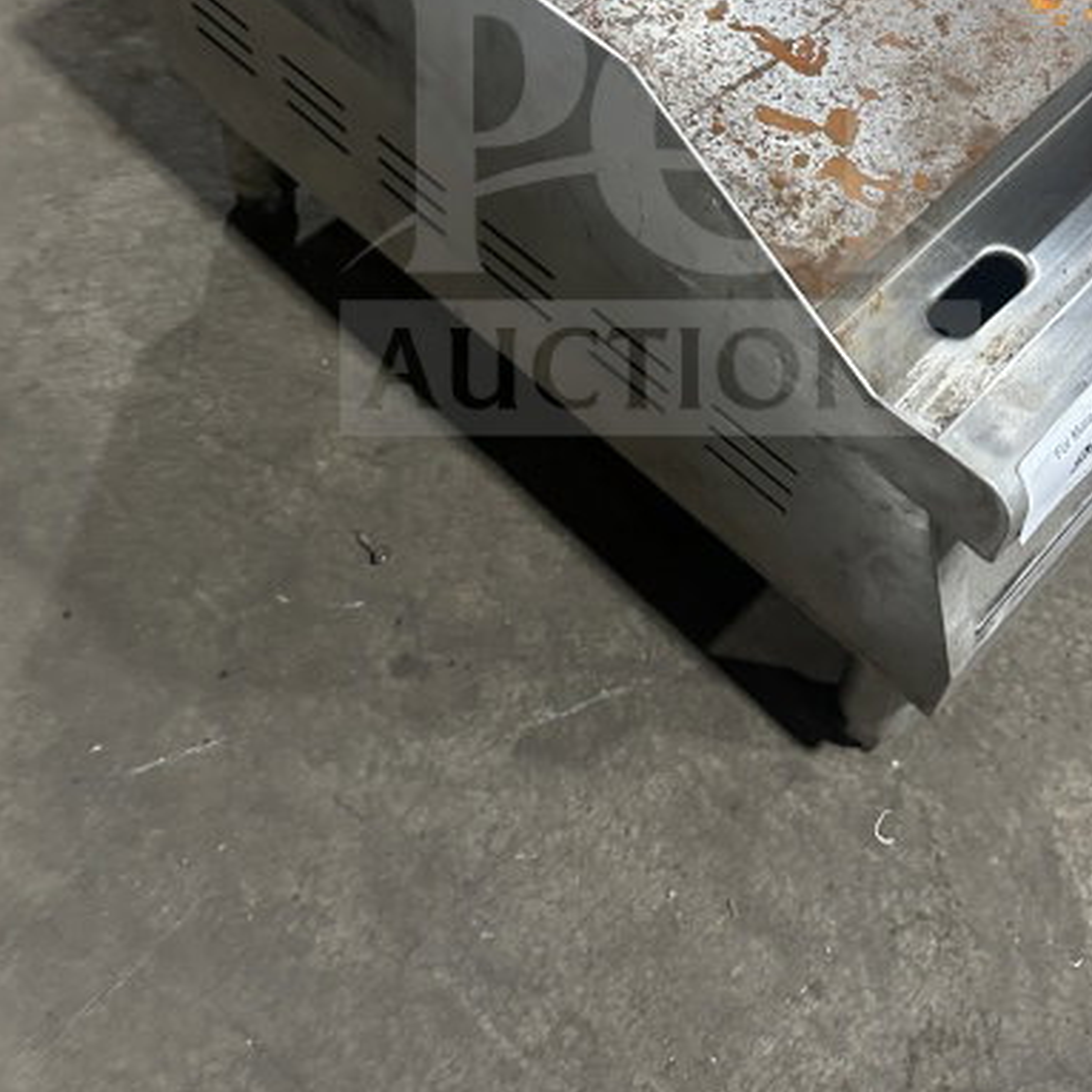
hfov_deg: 37.4
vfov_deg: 36.2
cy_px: 210
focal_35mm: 45
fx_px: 1606
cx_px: 659
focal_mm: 6.86
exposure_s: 1/60
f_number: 1.78
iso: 320
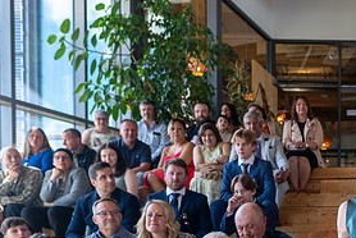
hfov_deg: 35.4
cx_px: 364
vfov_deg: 25.5
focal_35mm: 50
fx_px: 495
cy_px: 246
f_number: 3.5
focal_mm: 24
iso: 200
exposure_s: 1/125
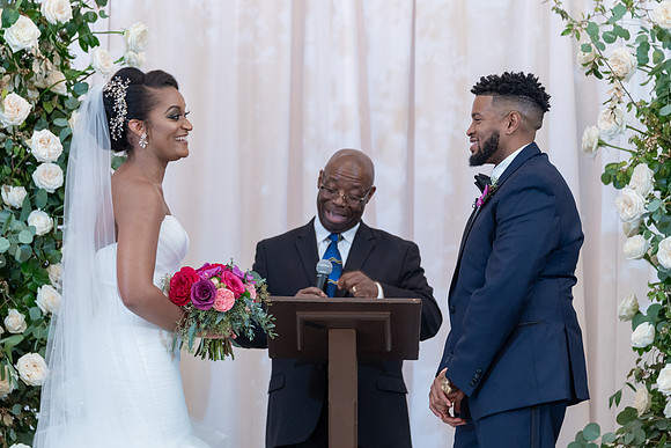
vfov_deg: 8.2
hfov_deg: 12.3
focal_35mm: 167
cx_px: 338
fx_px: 3117
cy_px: 220
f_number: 4
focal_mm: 161
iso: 2000
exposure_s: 1/100
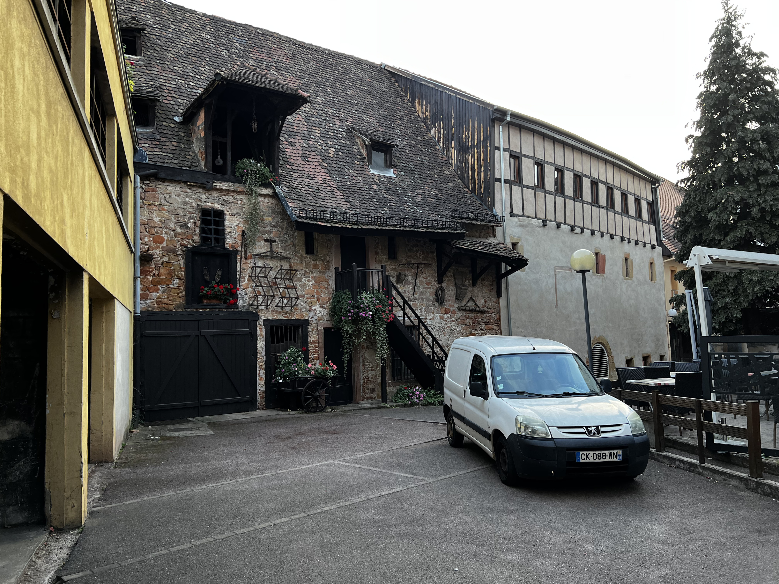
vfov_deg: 53.1
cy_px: 292
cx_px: 390
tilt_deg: +4.5
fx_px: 585
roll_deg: +2.4
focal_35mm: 26
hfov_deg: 67.3
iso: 125
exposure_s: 1/118
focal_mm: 5.7
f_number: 1.5
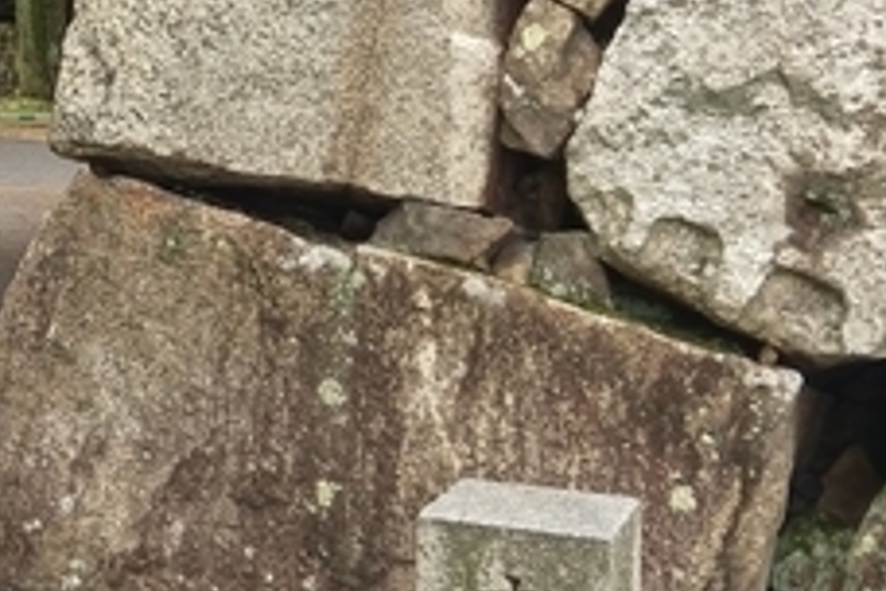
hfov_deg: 20.1
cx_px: -179
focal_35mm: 95
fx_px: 2338
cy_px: 74
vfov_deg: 14.3
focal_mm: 4.58
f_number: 1.8
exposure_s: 1/268
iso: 100
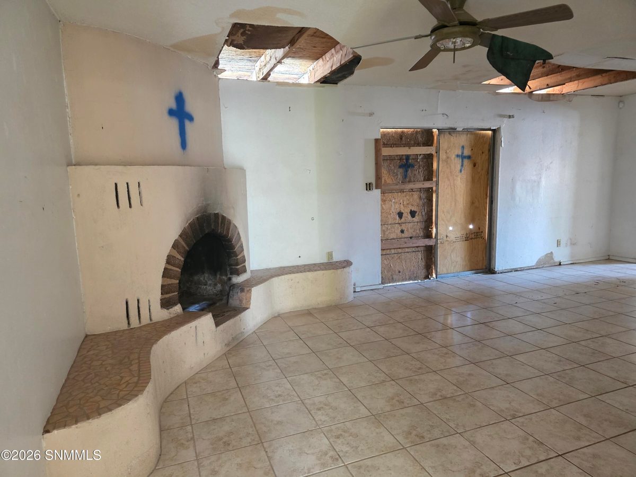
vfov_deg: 58.9
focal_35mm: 23
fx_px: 423
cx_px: 318
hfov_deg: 73.9
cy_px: 238
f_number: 1.7
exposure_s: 1/24
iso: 1250
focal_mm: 6.3
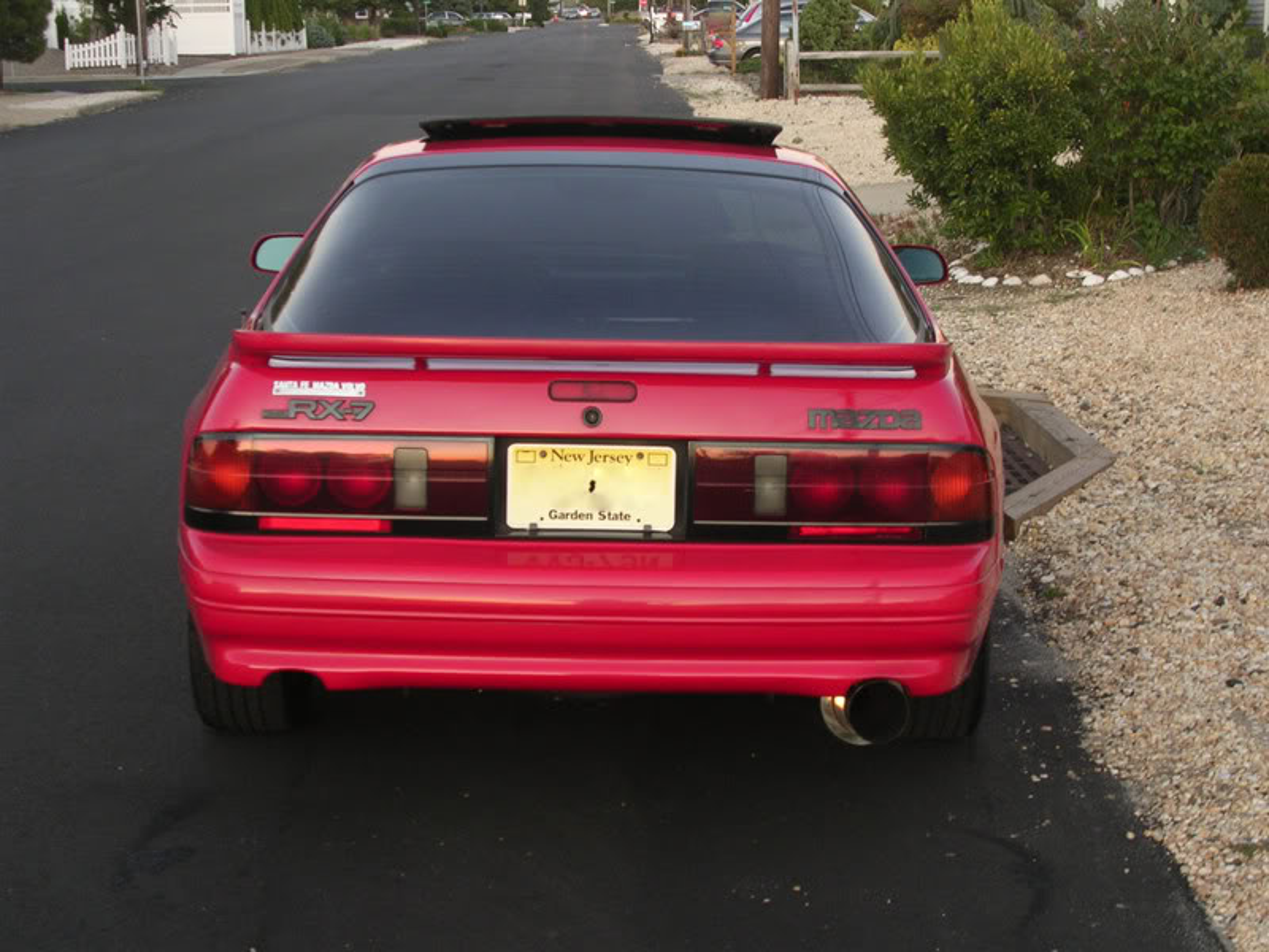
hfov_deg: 29.0
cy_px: 476
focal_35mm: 67
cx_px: 634
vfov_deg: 21.9
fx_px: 2456
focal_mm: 10.2
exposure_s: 1/21.8
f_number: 3.6
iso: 100
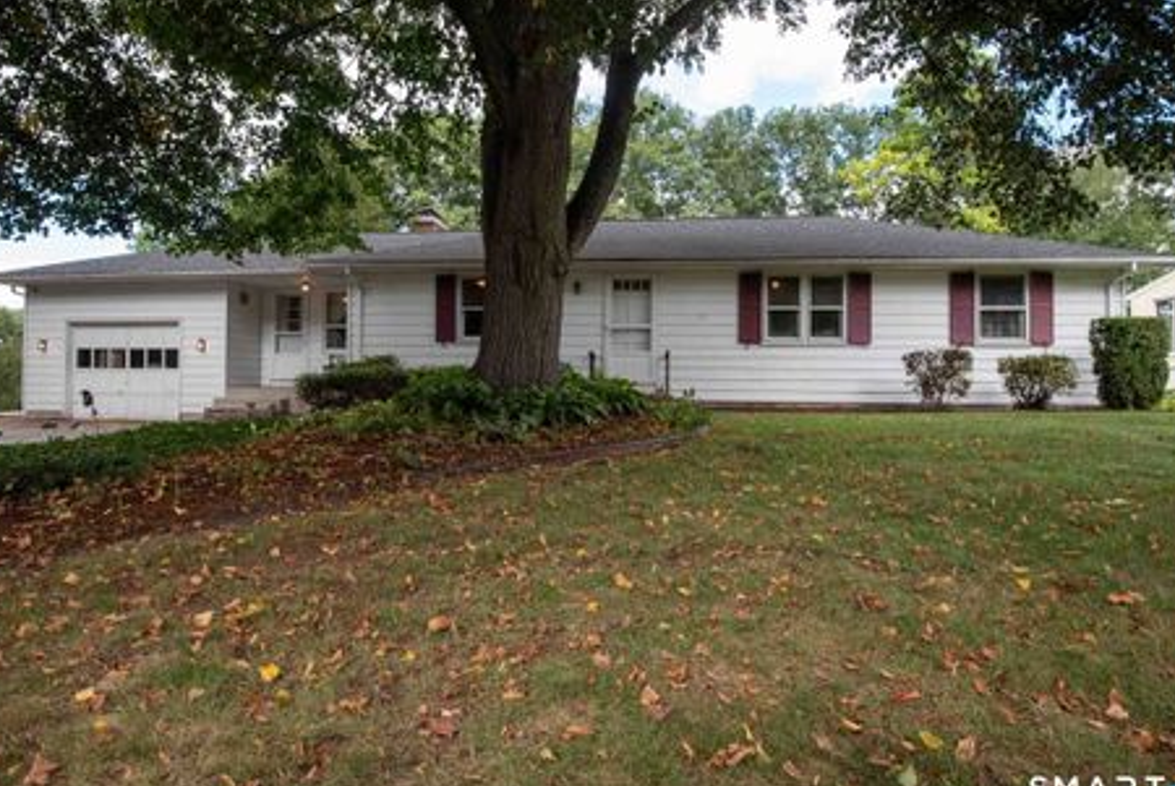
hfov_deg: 83.9
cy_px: 376
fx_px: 653
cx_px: 572
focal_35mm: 20
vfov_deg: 62.0
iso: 640
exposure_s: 1/100
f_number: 13
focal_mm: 18
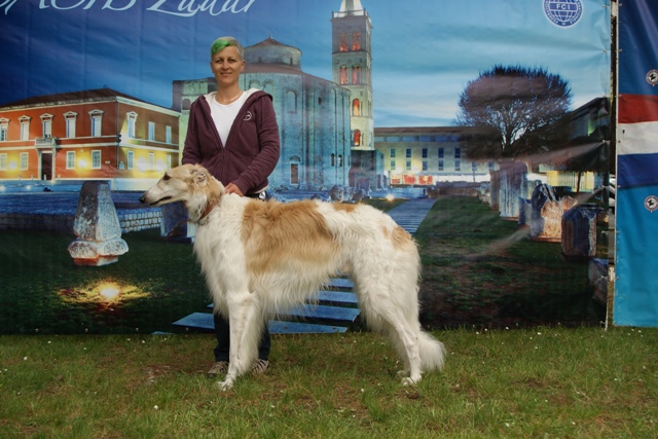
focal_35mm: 52
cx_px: 329
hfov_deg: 37.8
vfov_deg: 25.8
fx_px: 960
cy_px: 220
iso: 100
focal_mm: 35
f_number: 7.1
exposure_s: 1/125
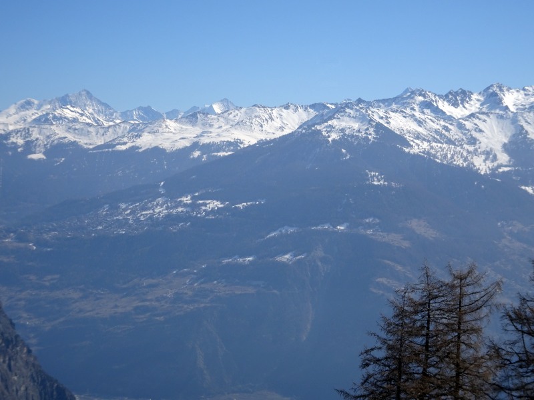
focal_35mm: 80
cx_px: 267
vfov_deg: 18.4
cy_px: 200
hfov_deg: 24.4
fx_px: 1234
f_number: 5
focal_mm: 13.69
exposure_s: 1/800
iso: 80
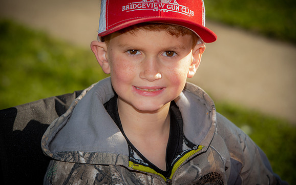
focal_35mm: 179
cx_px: 148
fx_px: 1444
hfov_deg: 11.7
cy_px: 89
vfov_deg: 7.3
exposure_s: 1/80
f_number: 8
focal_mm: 175
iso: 50
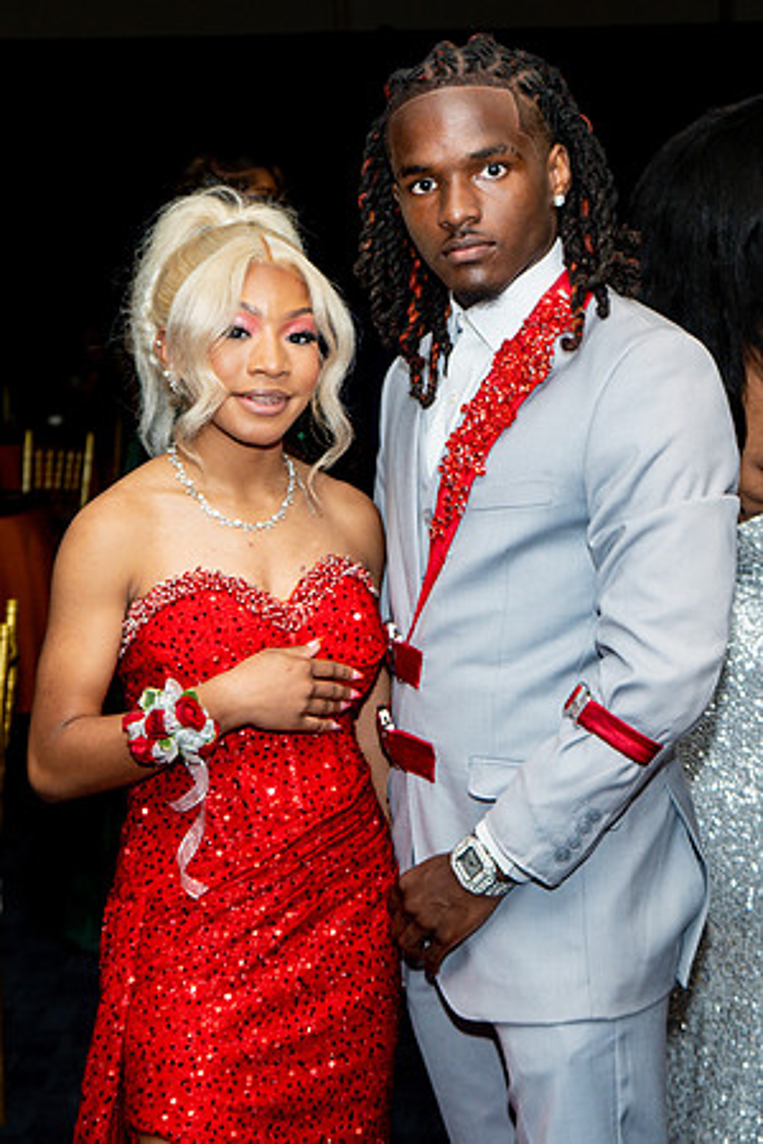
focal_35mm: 82
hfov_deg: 16.7
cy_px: 572
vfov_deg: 24.9
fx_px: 2592
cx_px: 340
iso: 320
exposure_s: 1/125
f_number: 4.5
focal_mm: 49
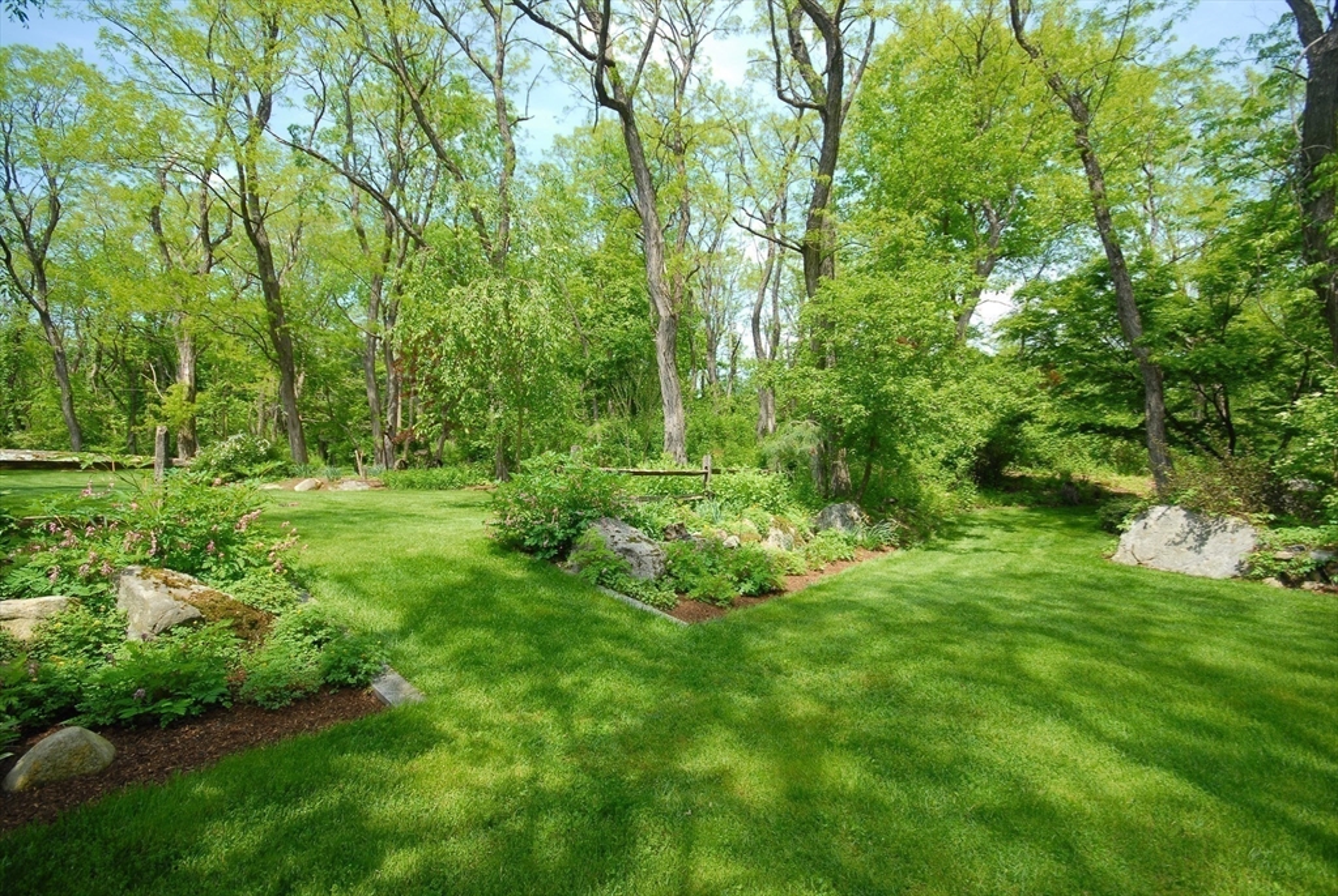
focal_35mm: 15
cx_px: 669
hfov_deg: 100.3
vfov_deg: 77.5
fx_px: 558
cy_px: 448
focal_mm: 10
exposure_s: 1/160
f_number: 6.3
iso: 200
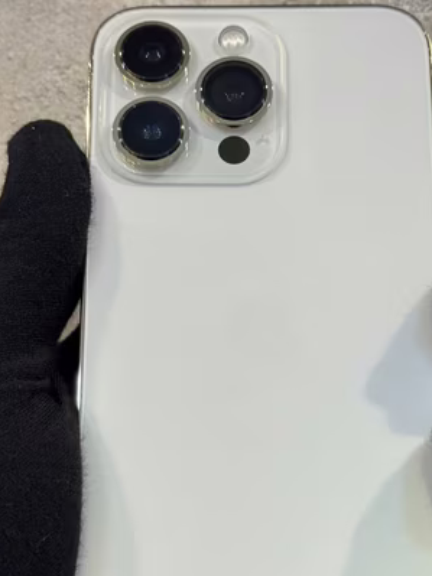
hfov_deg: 19.1
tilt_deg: +9.2
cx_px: 250
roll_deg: +0.1
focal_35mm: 77
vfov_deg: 25.3
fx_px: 1282
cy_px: 358
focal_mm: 6.76
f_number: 1.78
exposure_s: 1/61
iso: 100
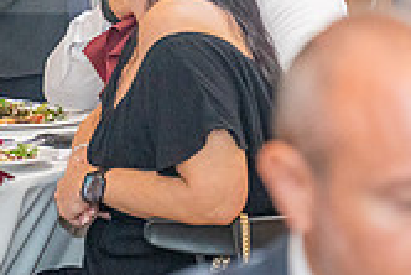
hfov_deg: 8.3
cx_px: -119
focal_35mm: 244
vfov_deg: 5.6
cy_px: -46
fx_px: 2788
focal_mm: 70
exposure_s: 1/200
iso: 2000
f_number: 2.8
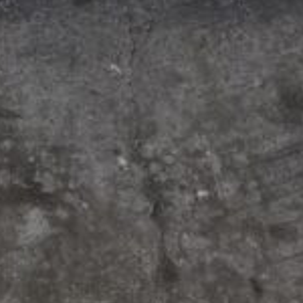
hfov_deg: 16.5
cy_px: -172
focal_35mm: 104
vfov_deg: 15.3
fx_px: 1030
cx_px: 20
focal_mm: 5.4
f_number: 1.8
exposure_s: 1/237
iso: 25
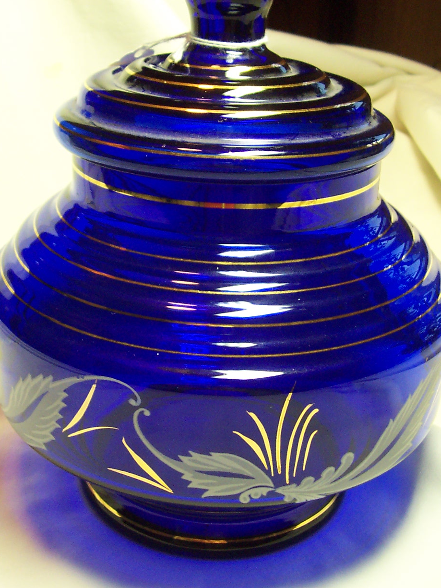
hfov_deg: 29.1
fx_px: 849
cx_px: 192
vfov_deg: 38.2
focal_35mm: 50
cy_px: 272
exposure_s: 1/30
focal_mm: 5.6
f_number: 2.8
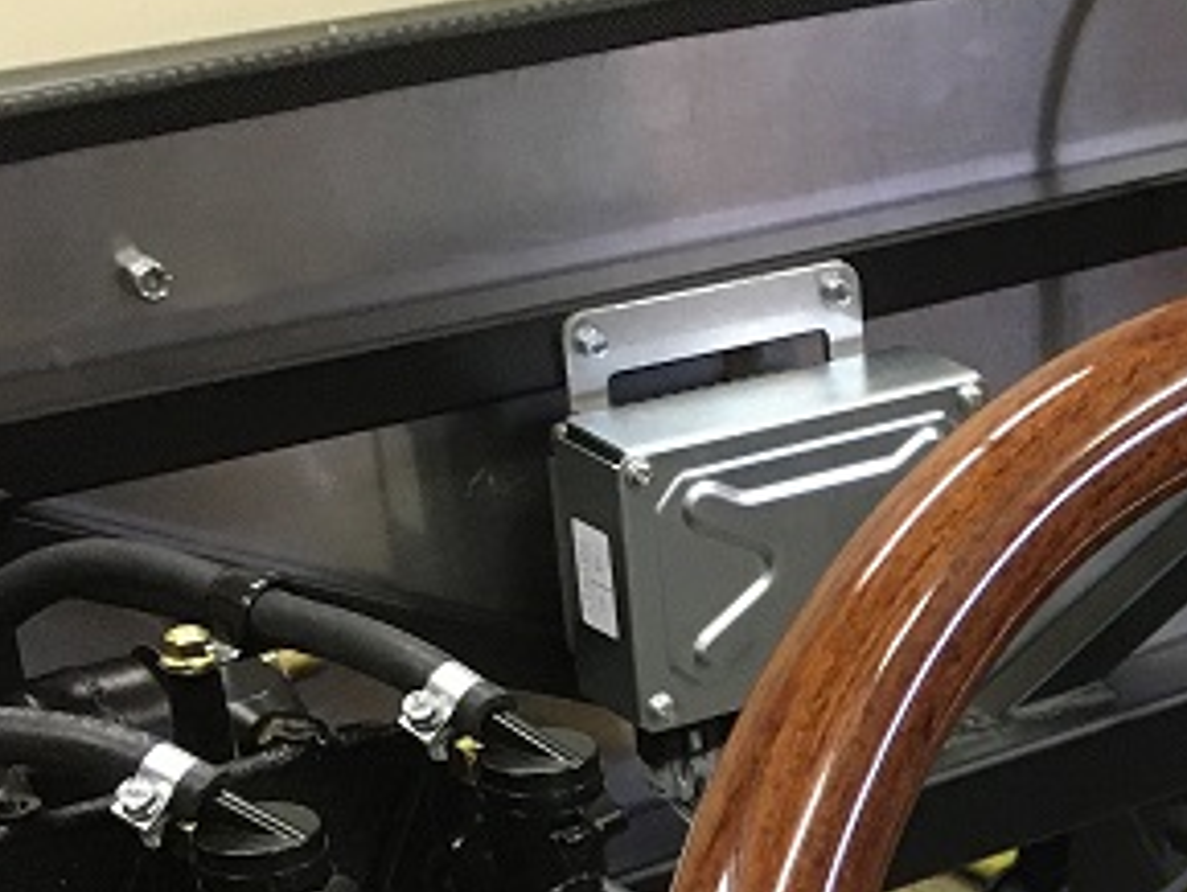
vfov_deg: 14.0
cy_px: 1200
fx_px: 3465
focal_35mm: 101
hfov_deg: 18.1
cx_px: 1561
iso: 160
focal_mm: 4.15
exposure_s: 1/30
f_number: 2.2
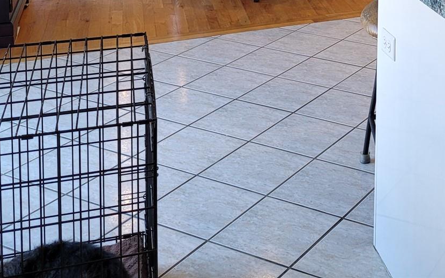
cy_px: -133
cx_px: 412
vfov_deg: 17.3
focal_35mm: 68
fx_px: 825
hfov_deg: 28.8
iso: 125
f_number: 1.8
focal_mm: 5.4
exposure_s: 1/120
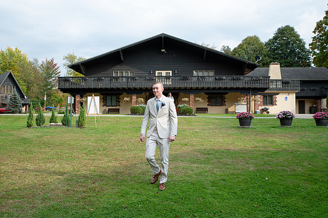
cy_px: 109
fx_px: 328
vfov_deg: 36.8
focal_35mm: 36
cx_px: 164
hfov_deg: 53.1
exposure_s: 1/200
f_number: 8
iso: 400
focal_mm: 35
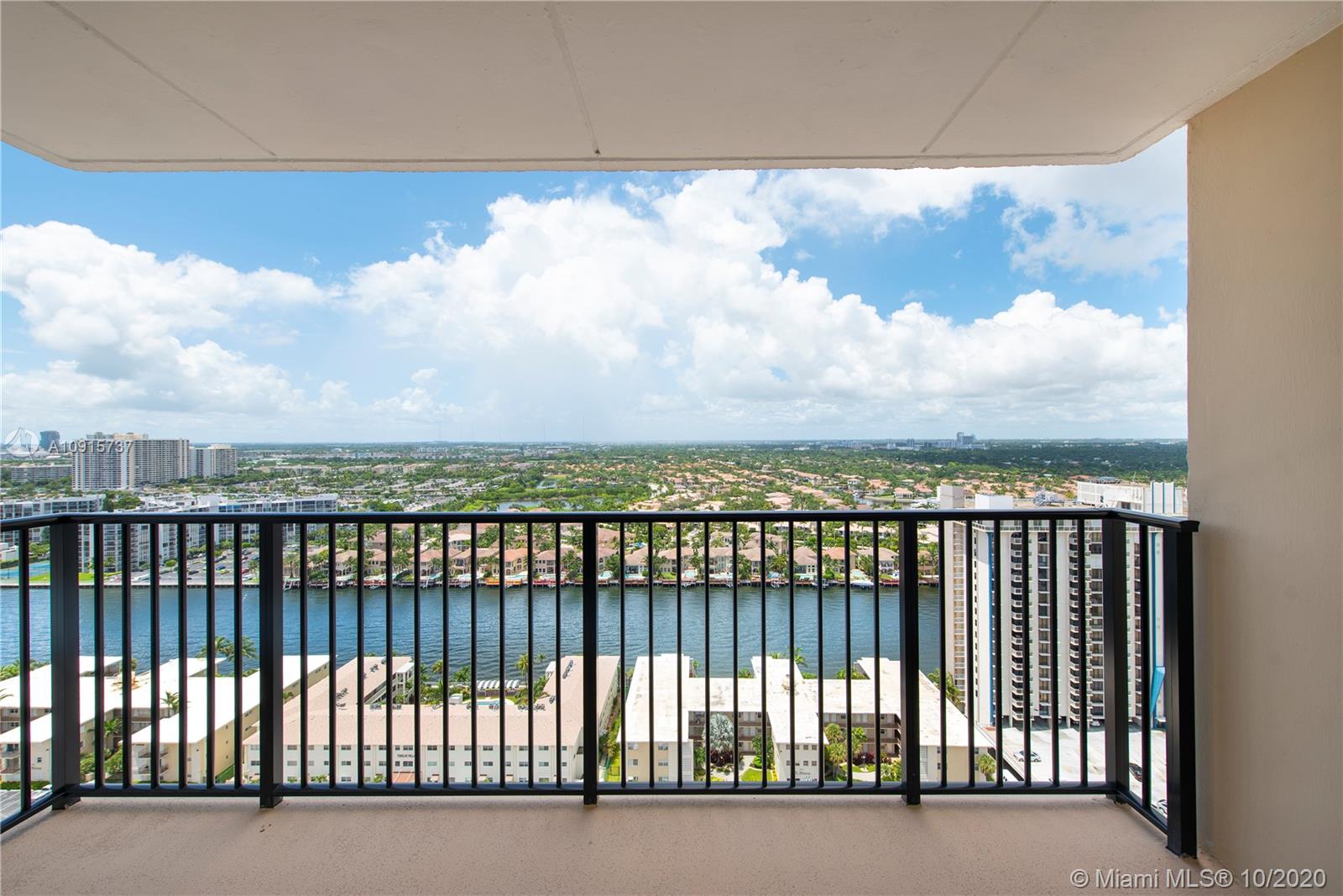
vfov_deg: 81.2
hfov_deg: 104.2
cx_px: 672
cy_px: 448
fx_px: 522
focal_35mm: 14
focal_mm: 14
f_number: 8
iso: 100
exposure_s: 1/320
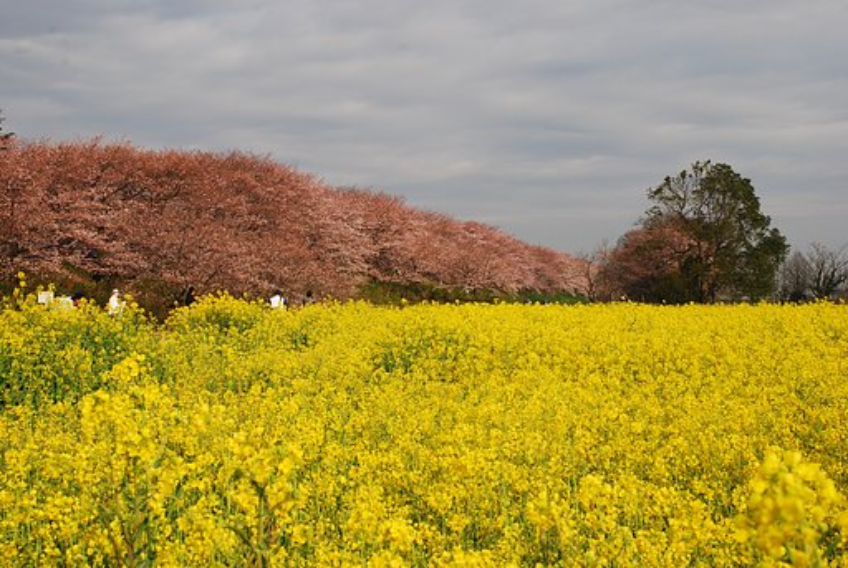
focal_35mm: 52
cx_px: 424
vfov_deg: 25.8
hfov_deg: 37.8
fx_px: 1238
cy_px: 284
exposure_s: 1/160
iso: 100
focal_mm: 35
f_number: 11
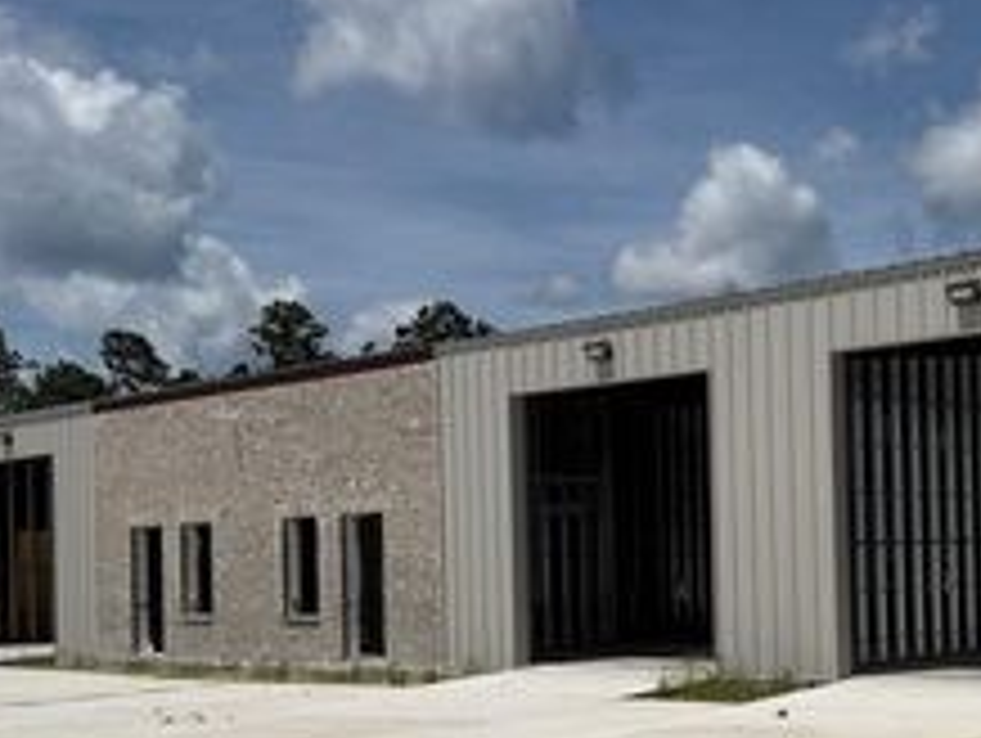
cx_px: 752
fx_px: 1560
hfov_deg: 34.1
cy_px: 538
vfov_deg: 26.3
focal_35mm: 55
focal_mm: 6.76
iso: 80
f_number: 1.78
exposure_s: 1/14286
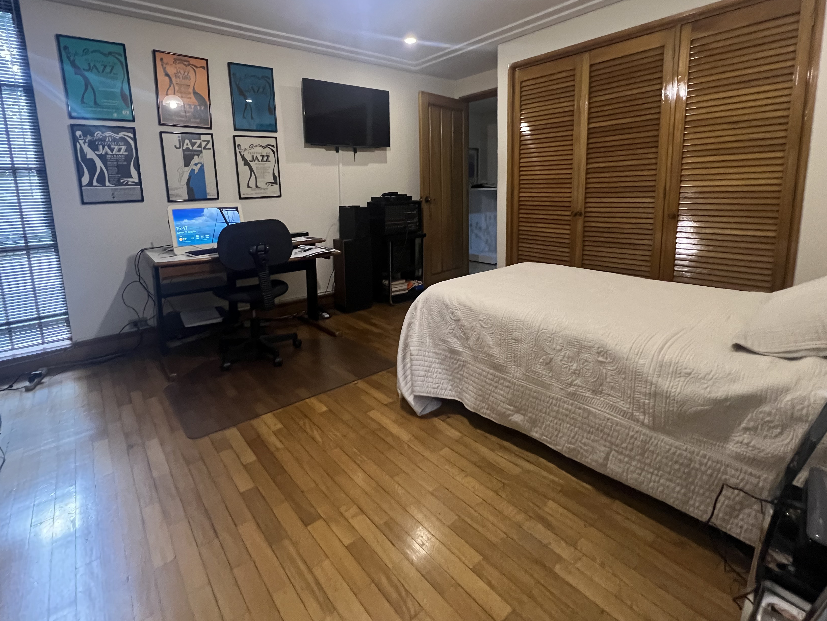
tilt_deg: -8.9
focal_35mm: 16
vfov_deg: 77.2
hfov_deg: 94.5
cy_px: 249
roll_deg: +1.4
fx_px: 382
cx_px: 398
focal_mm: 1.57
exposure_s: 1/60
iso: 800
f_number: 1.8
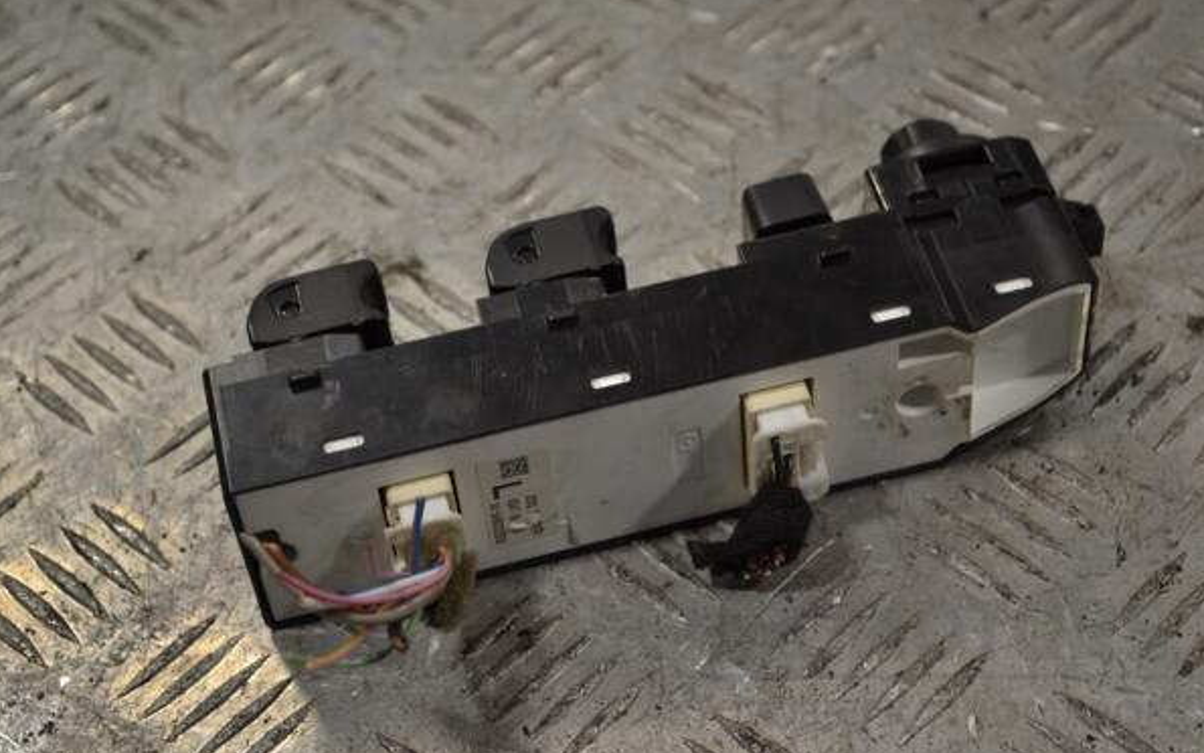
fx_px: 2428
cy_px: 360
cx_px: 601
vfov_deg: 17.6
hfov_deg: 27.8
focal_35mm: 74
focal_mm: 48
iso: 320
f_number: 5.6
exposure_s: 1/125
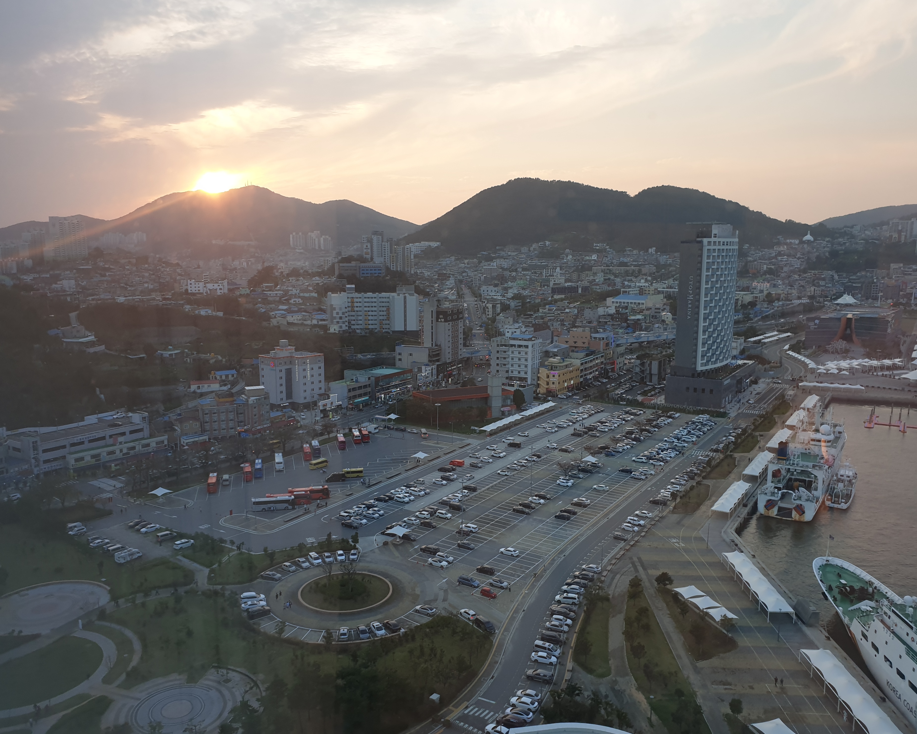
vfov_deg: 51.5
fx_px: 760
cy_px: 369
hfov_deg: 62.2
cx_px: 432
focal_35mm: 28
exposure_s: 1/120
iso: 64
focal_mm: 4.3
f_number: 2.4
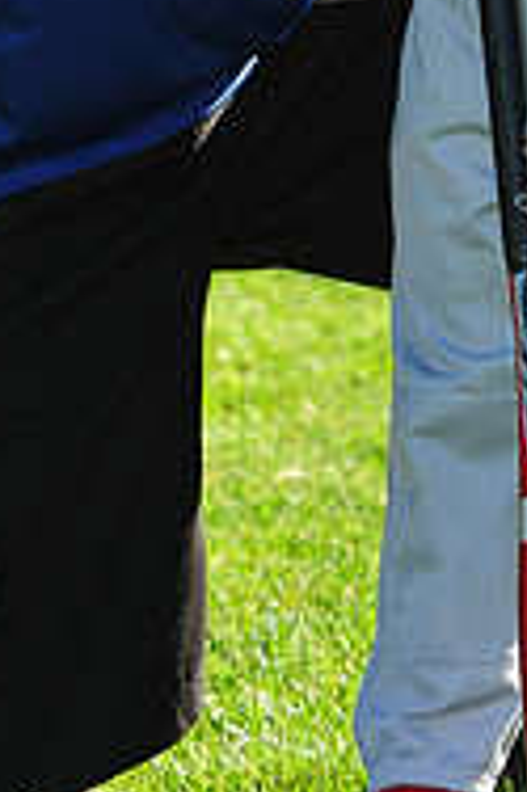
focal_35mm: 345
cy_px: -396
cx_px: 350
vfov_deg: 5.9
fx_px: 7589
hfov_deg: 4.0
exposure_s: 1/320
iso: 200
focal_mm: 112
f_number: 6.3
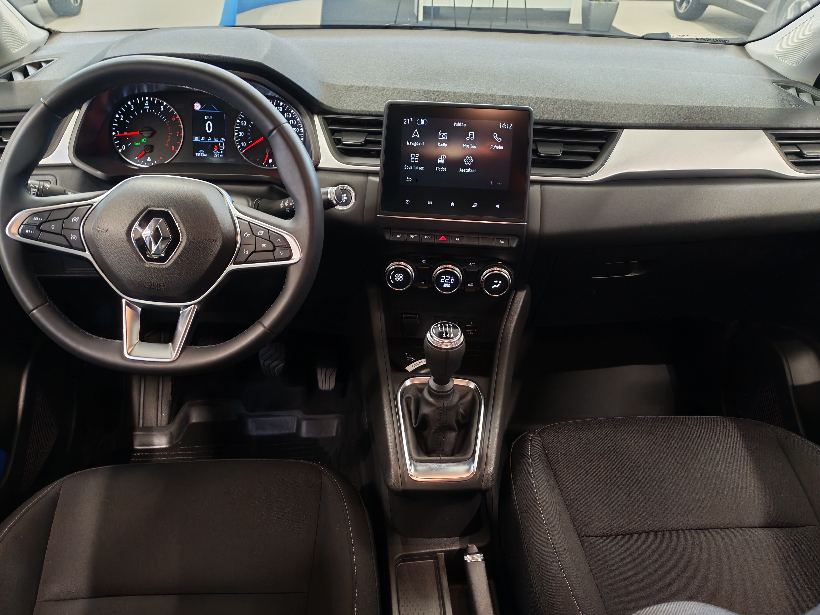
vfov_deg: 45.4
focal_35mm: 31
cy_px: 308
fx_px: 734
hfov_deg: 58.4
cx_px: 410
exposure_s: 1/50
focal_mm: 6.12
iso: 800
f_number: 1.9
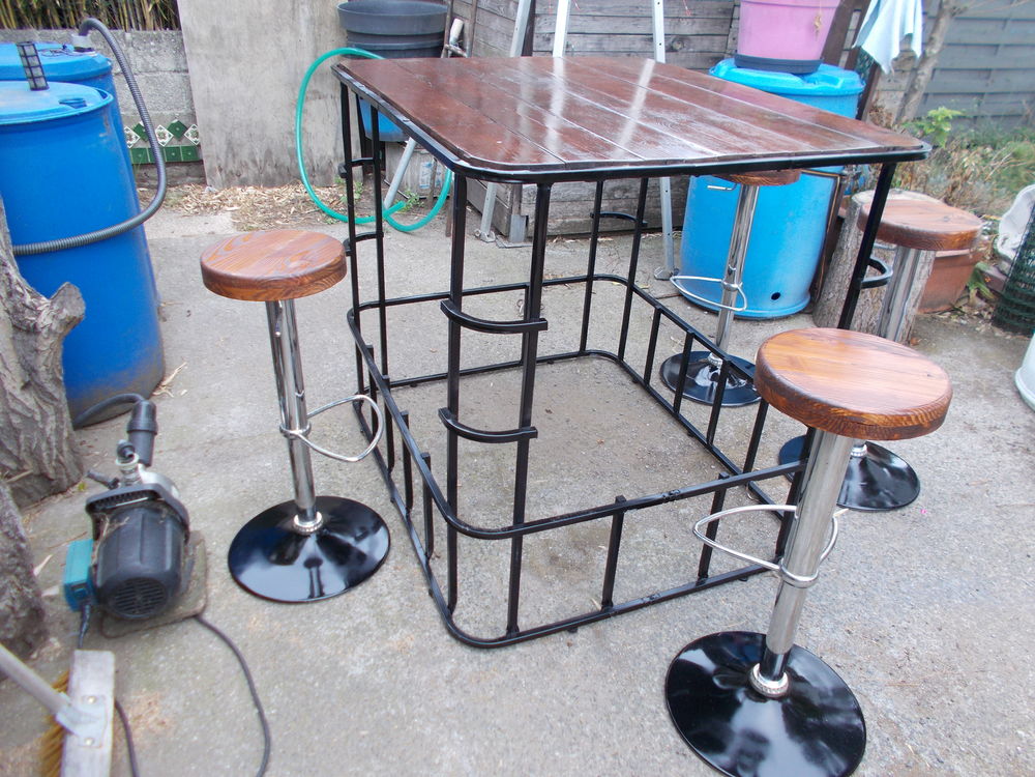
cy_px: 388
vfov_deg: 53.1
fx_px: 777
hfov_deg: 67.3
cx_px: 518
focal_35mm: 26
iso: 80
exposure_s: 1/100
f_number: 3.2
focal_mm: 4.6
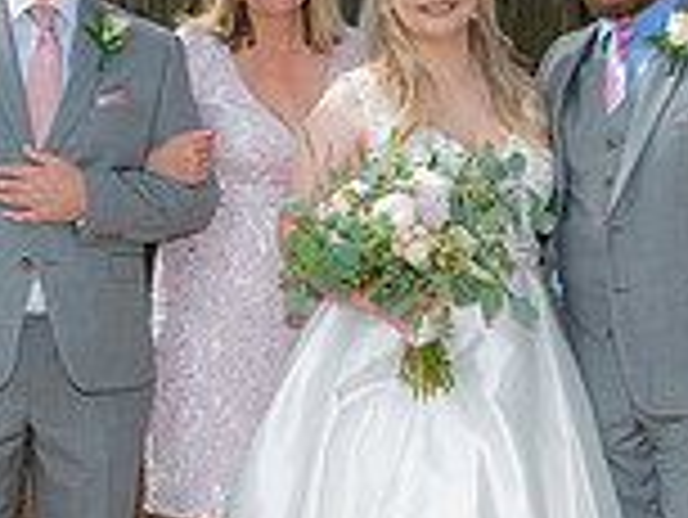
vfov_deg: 14.5
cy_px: 351
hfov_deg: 19.1
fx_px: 2029
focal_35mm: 102
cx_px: 504
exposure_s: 1/160
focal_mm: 28
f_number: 5.6
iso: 50
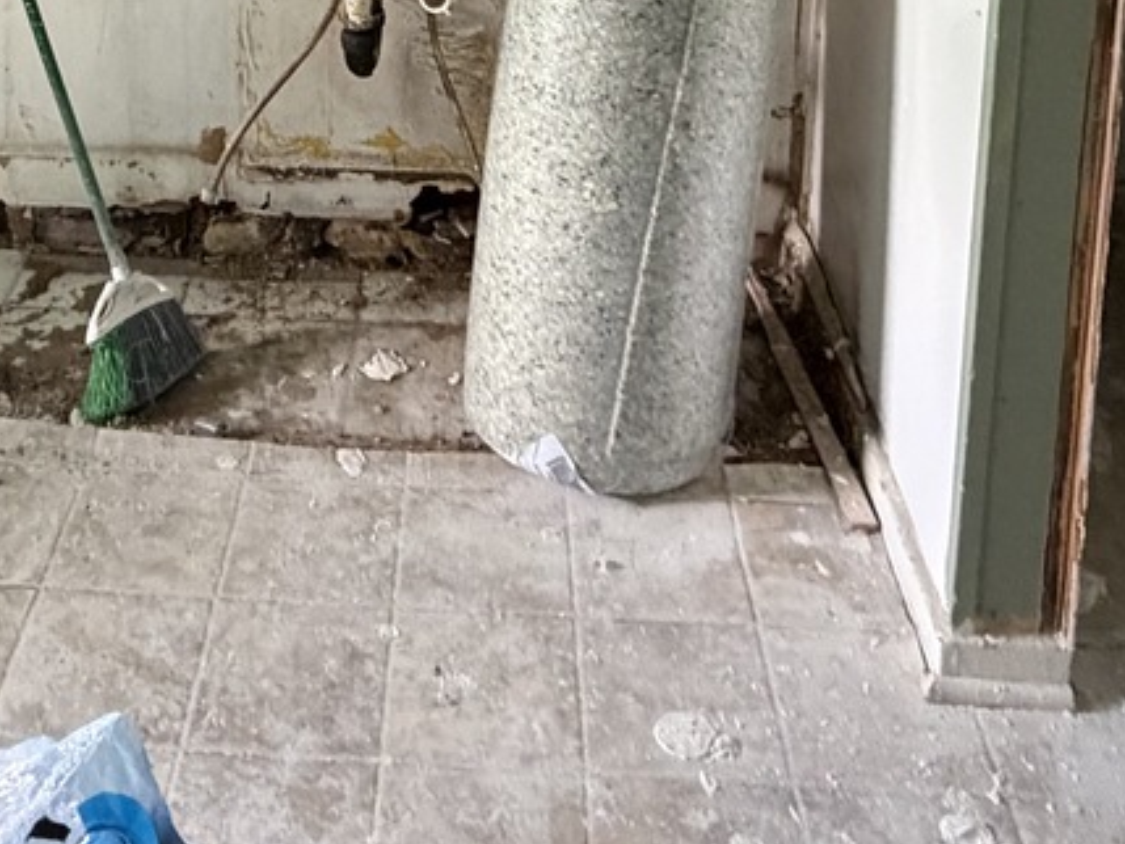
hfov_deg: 40.0
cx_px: 396
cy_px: -291
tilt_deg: -8.2
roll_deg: -0.1
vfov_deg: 25.8
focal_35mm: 47
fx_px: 1528
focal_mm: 2.22
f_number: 2.2
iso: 500
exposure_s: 1/60
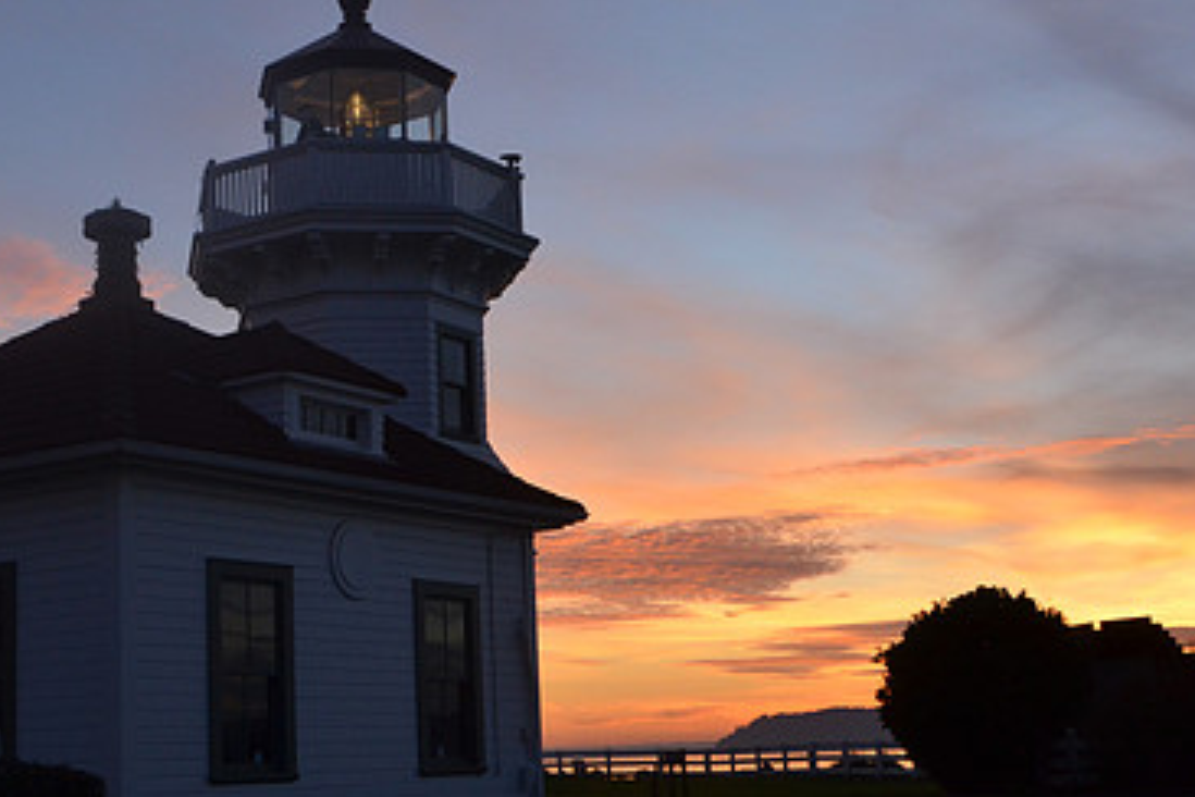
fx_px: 1892
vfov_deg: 23.8
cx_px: 431
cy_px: 415
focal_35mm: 57
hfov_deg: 34.8
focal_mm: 24
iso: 800
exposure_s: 1/100
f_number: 10
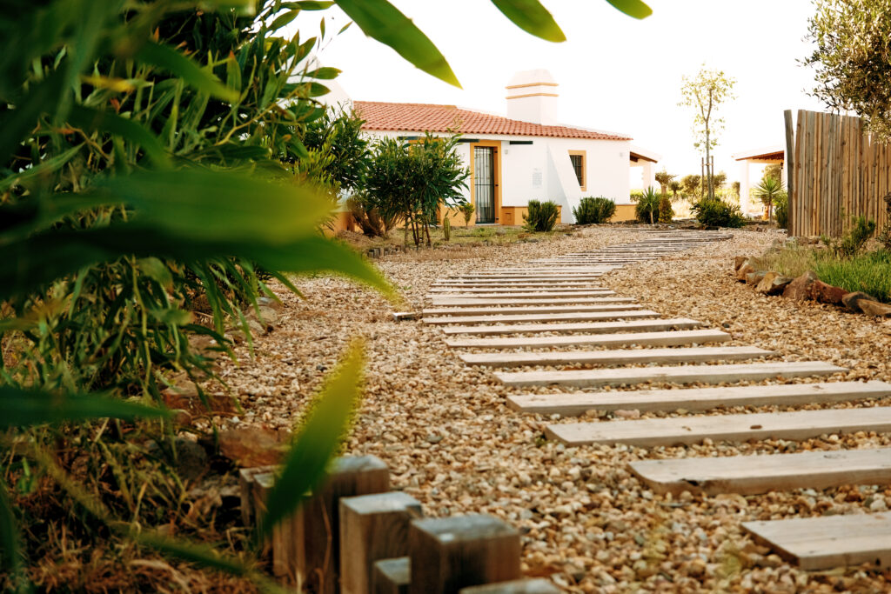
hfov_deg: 47.4
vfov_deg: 32.6
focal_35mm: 41
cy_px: 297
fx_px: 1015
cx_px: 446
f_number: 4
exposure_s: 1/200
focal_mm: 27.5
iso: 160
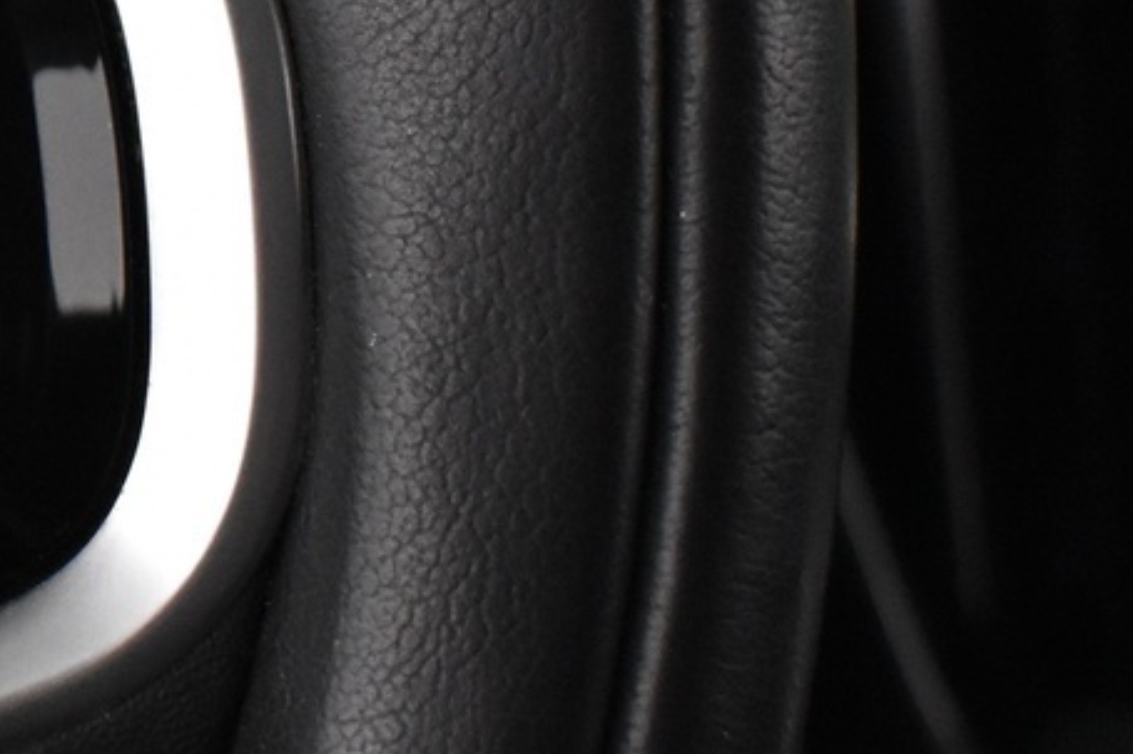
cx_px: -740
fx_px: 4373
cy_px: 65
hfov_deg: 13.6
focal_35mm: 139
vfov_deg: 9.8
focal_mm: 26
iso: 3200
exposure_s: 1/40
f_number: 4
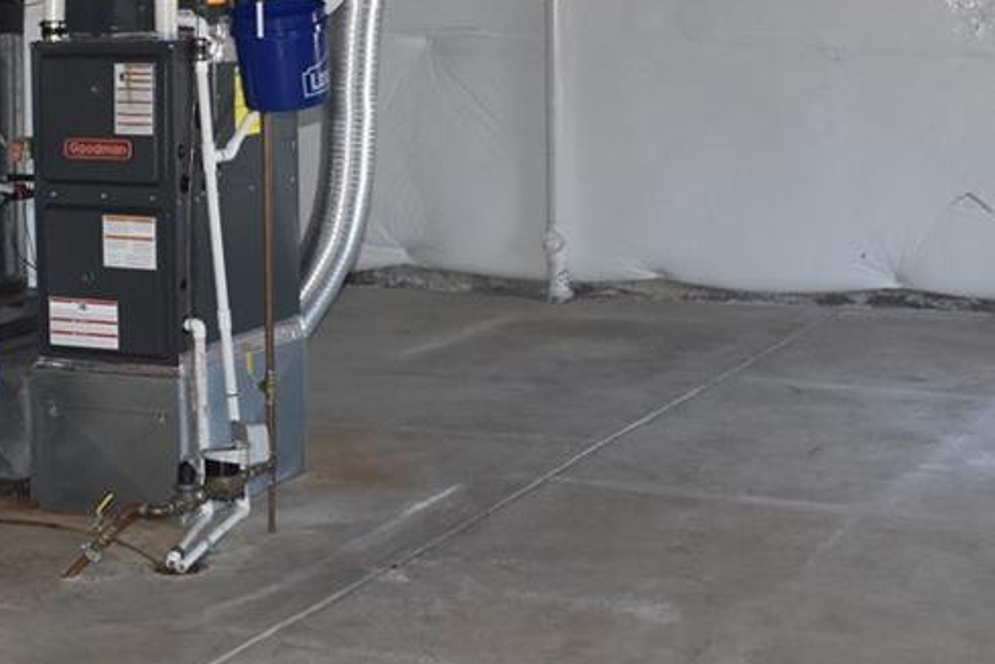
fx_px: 3114
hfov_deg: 18.1
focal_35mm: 113
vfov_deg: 12.1
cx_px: 410
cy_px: 185
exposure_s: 1/60
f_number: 4
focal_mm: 23
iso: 800
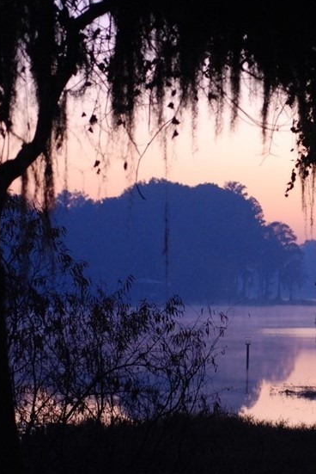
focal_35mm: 177
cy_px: 226
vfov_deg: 11.6
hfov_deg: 7.8
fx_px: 2327
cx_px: 243
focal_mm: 60
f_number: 2.8
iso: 1000
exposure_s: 1/40
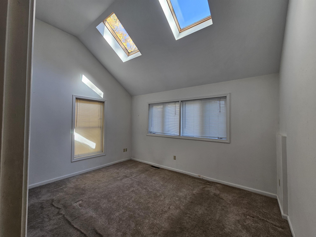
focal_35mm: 13
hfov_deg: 106.2
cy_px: 118
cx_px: 158
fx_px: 119
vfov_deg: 89.9
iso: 64
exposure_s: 1/60
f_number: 2.2
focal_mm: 2.2
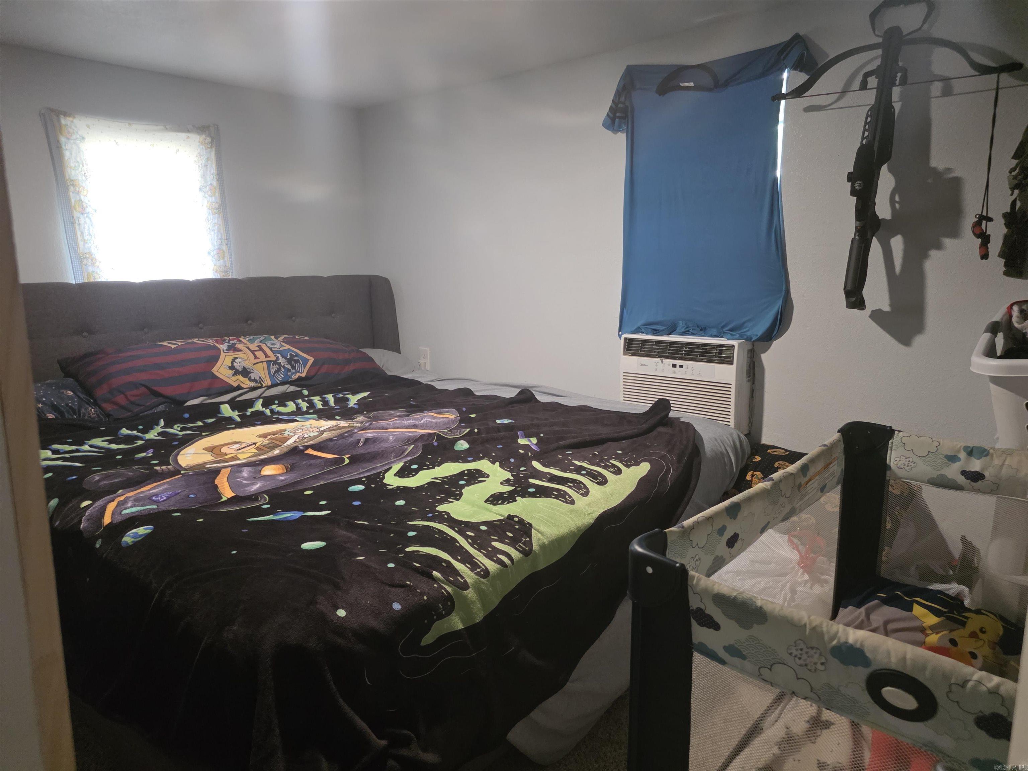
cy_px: 386
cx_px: 514
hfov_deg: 73.9
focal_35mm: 23
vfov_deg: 58.9
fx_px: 683
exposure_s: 1/120
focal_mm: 6.3
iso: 800
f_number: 1.7
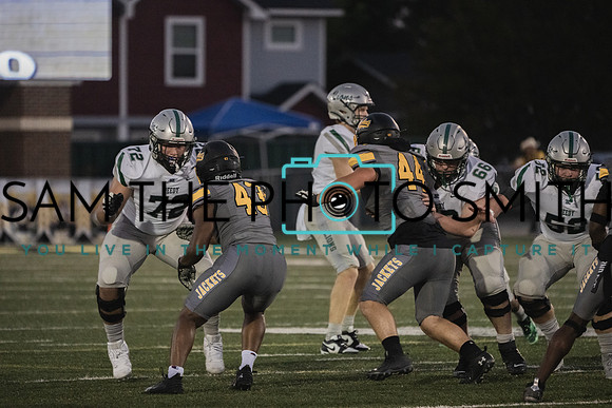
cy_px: 204
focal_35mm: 355
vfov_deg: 3.9
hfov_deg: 5.8
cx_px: 306
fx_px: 6036
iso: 12800
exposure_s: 1/1000
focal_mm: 355
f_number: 5.6
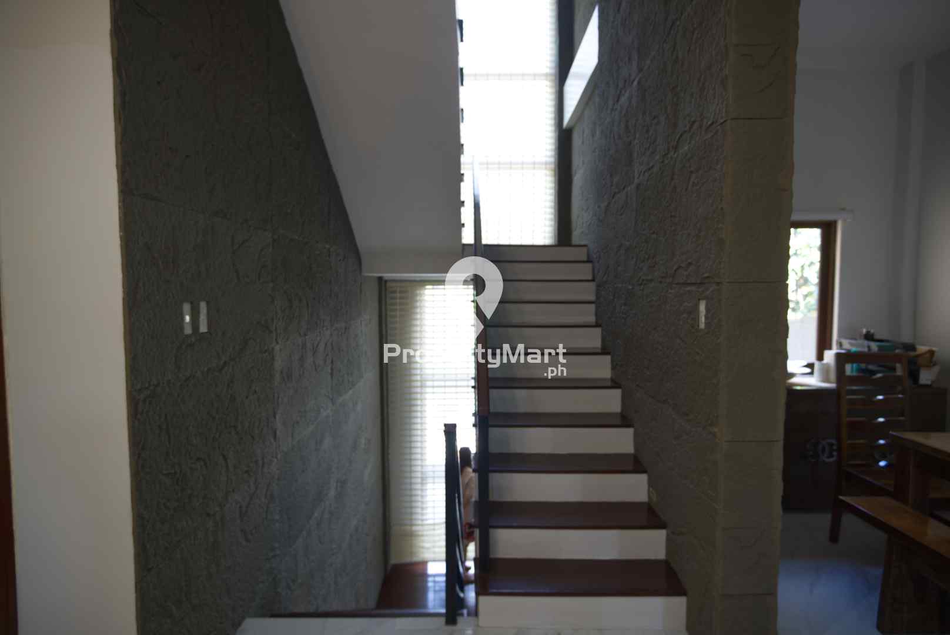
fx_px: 515
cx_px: 475
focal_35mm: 20
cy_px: 318
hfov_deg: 85.4
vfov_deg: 63.3
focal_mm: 13
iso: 100
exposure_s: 1/30
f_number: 2
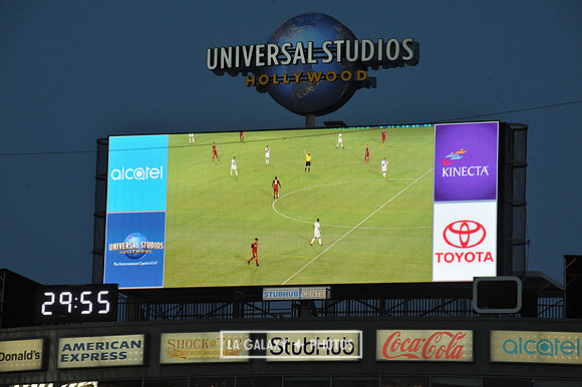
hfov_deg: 10.3
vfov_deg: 6.9
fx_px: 3231
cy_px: 194
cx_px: 291
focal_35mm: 200
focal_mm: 200
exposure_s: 1/400
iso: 1250
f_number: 10
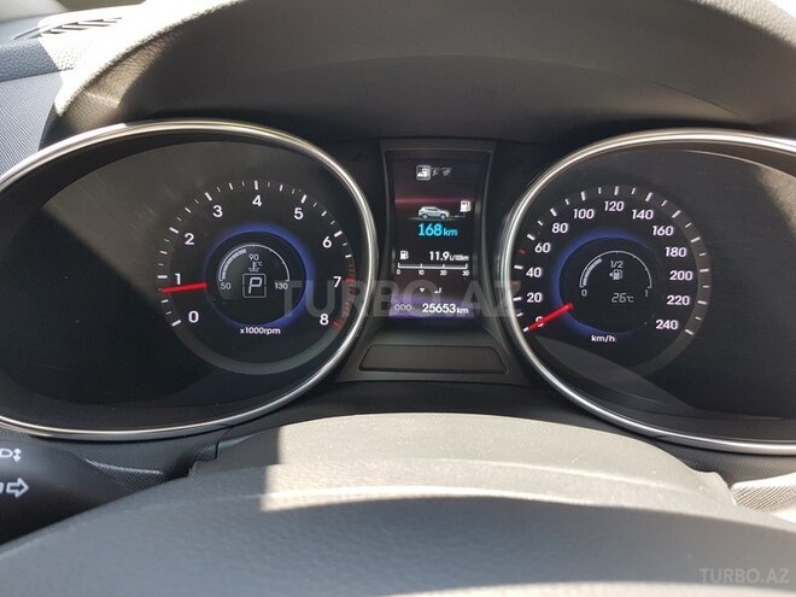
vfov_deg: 53.1
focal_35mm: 26
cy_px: 298
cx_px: 398
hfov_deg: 67.3
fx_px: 598
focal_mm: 4.2
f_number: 1.7
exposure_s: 1/100
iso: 64
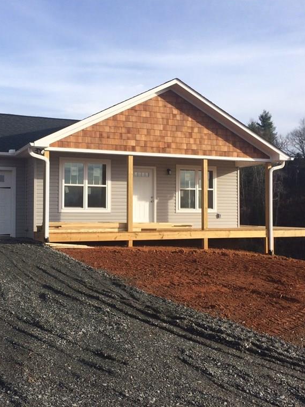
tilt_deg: +1.2
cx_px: 116
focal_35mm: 39
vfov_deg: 47.9
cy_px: 203
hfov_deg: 36.6
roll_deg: +1.5
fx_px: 458
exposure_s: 1/1414
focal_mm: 4.15
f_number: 2.2
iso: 32
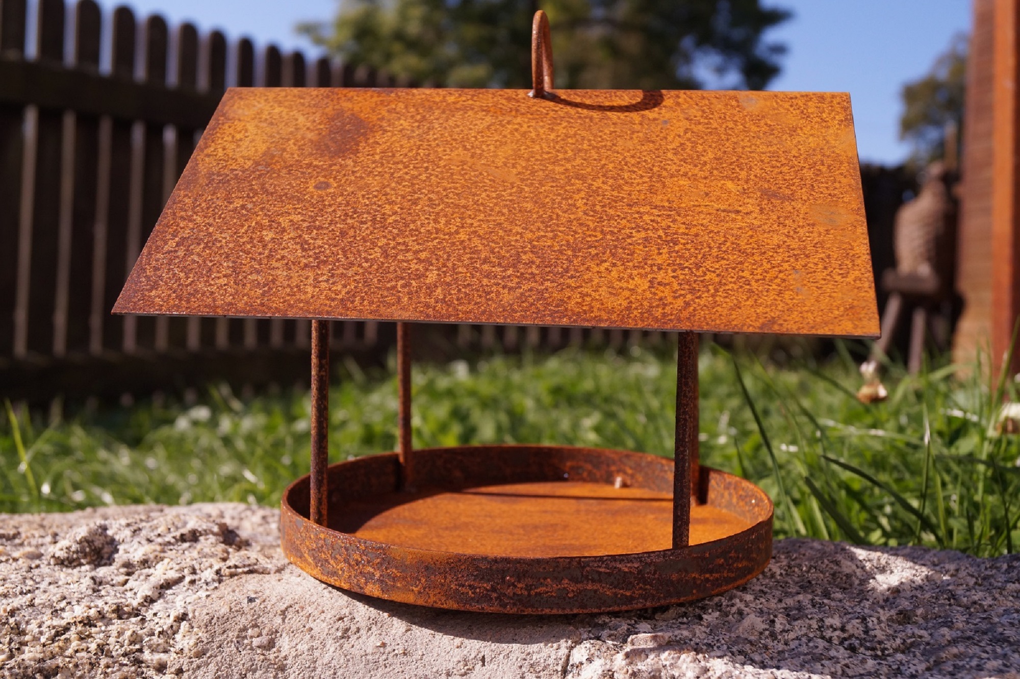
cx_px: 510
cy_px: 340
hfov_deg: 43.6
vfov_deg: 29.8
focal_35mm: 45
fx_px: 1274
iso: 400
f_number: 5.6
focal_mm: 30
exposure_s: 1/1600
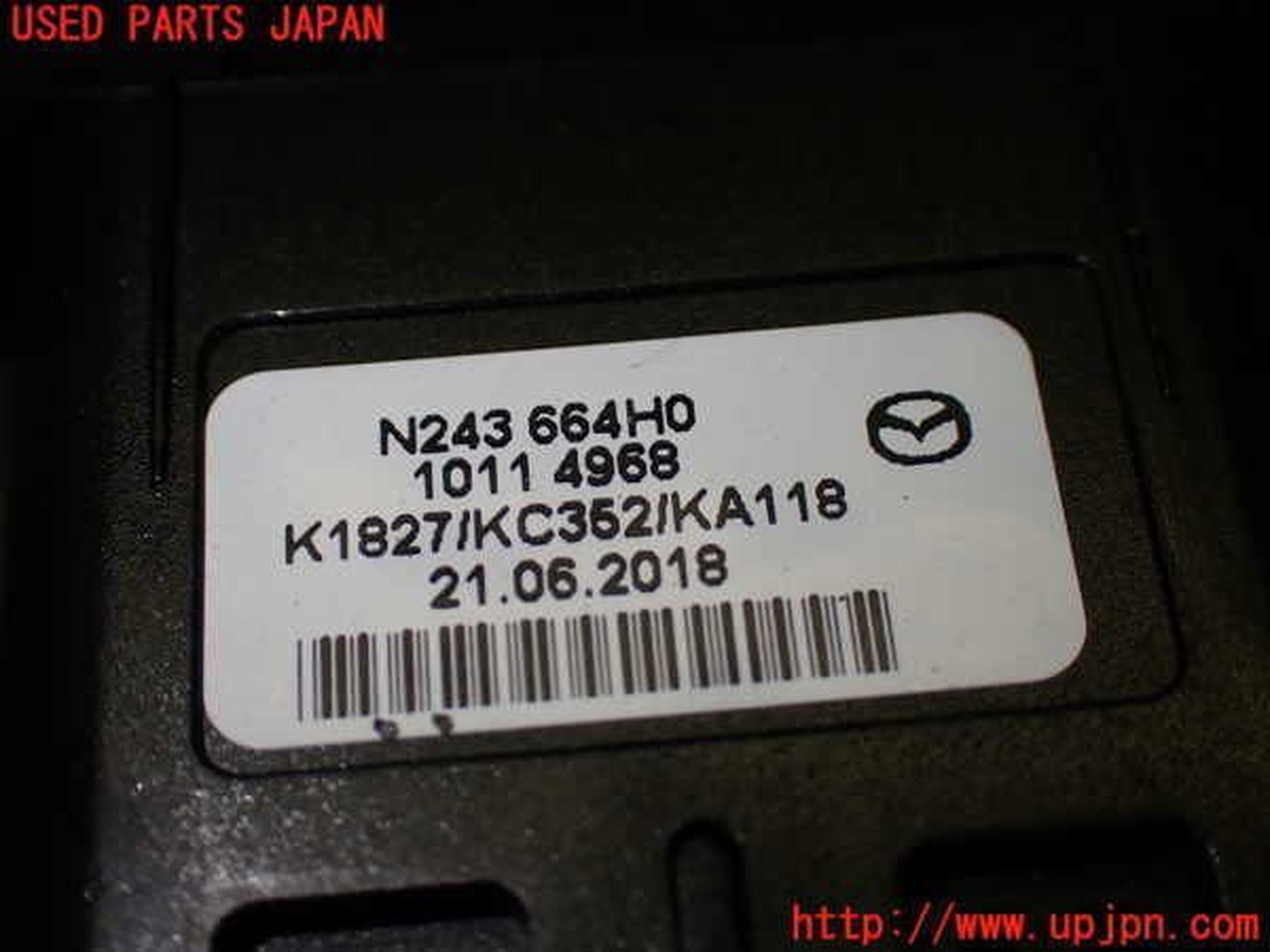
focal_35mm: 58
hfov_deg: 33.2
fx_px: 2128
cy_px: 476
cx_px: 635
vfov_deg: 25.2
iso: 160
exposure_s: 1/250
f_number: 3.5
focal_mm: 10.35
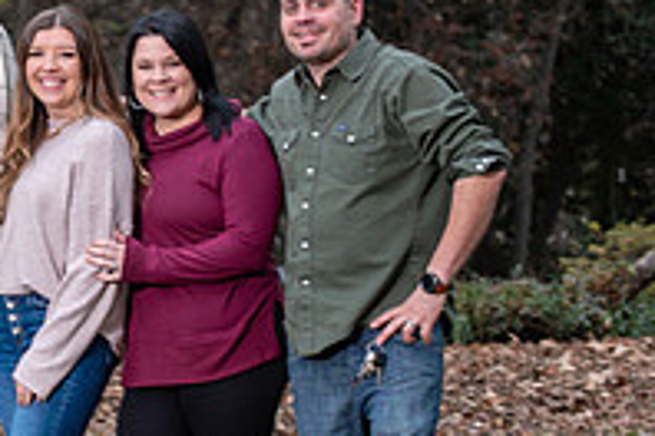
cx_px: -198
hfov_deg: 7.3
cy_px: 226
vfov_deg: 4.9
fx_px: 5058
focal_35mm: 278
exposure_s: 1/125
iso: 200
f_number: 4
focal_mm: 95
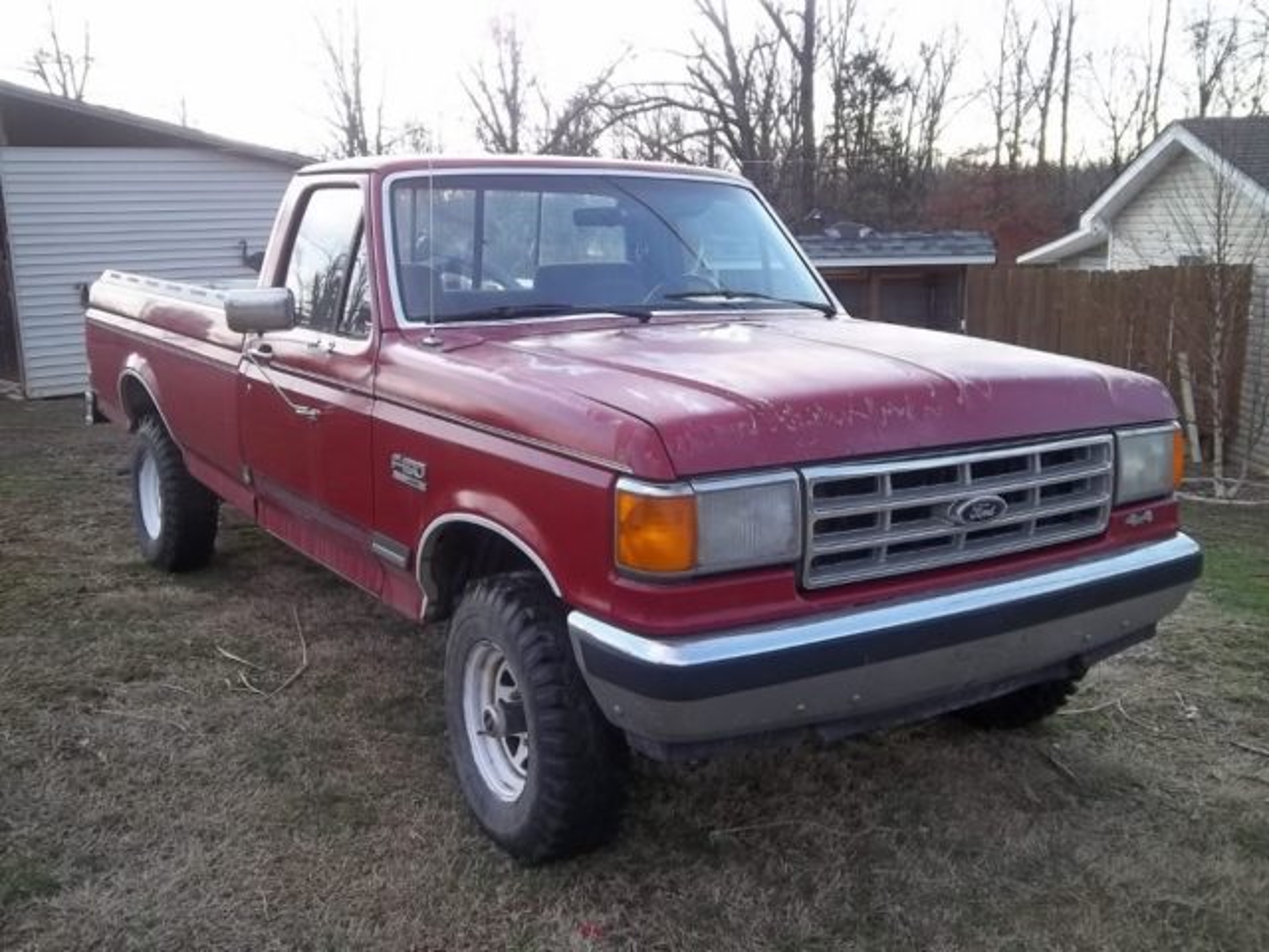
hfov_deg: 52.6
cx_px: 634
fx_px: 1283
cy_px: 476
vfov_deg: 40.7
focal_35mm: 35
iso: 64
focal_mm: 6.2
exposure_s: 1/125
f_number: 3.9
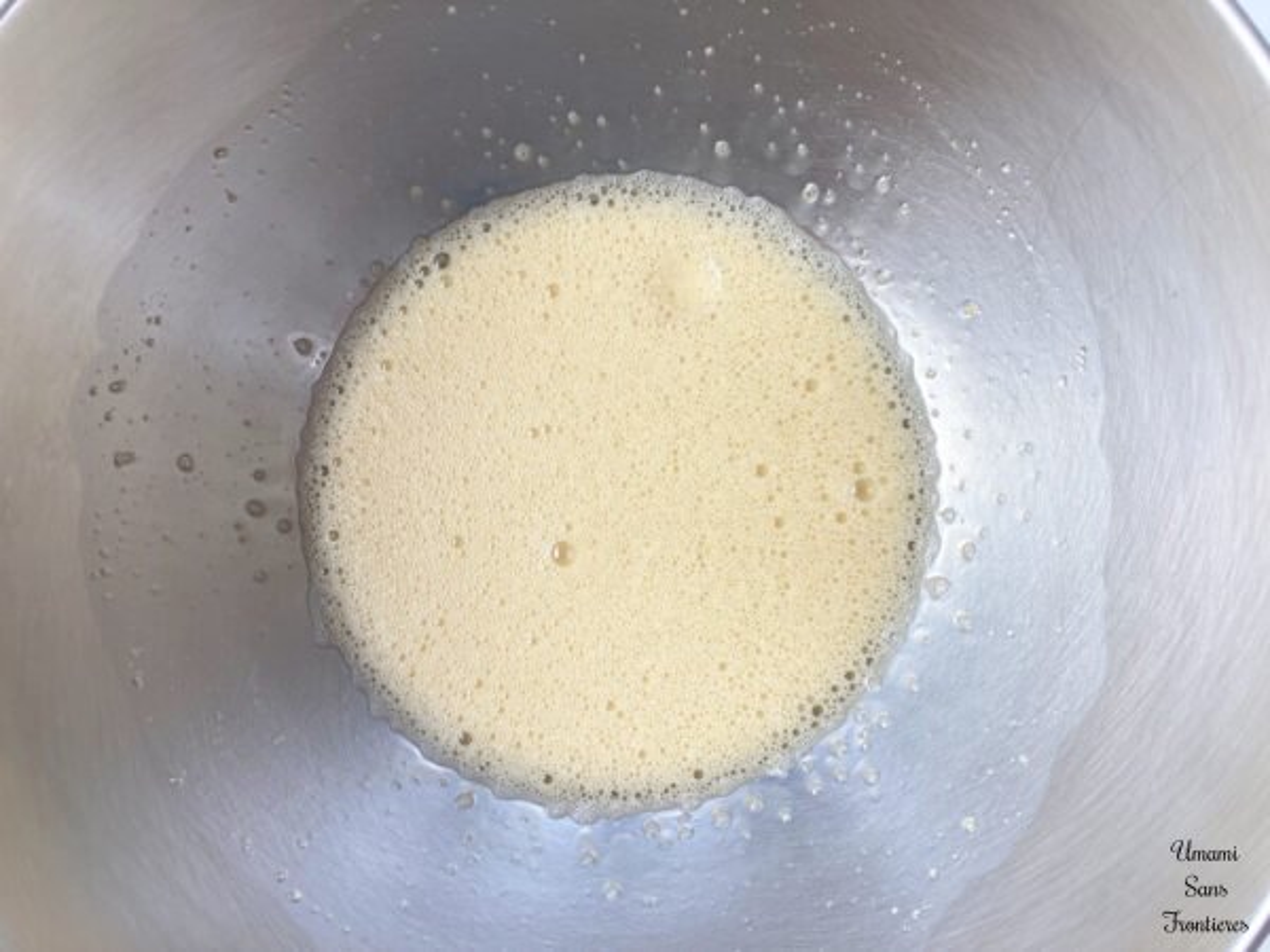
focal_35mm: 28
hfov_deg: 63.4
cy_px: 476
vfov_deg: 49.7
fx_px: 1027
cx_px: 635
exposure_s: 1/100
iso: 32
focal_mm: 3.99
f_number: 1.8
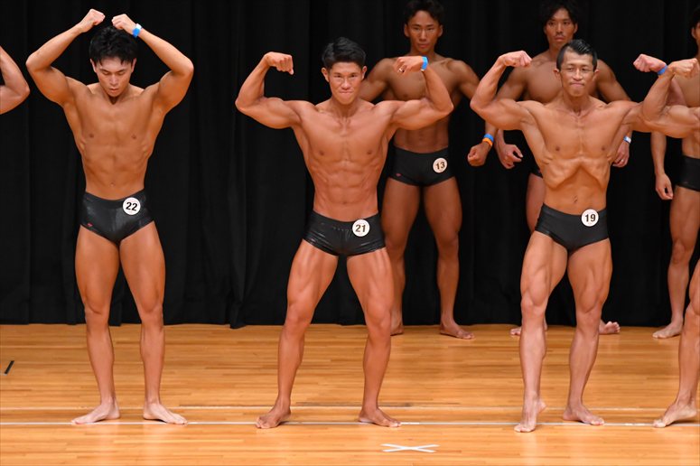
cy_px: 233
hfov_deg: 7.6
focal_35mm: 270
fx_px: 5248
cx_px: 350
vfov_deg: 5.1
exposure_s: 1/400
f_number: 5.6
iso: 4000
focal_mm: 180
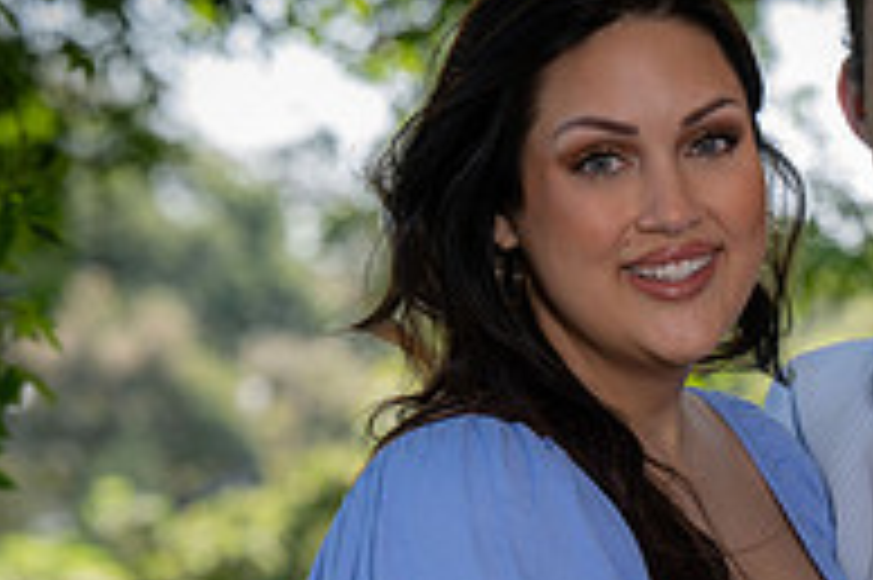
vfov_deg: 5.2
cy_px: 690
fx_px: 6372
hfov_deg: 7.8
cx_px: 936
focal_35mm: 263
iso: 100
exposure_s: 1/160
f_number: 4.5
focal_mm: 88
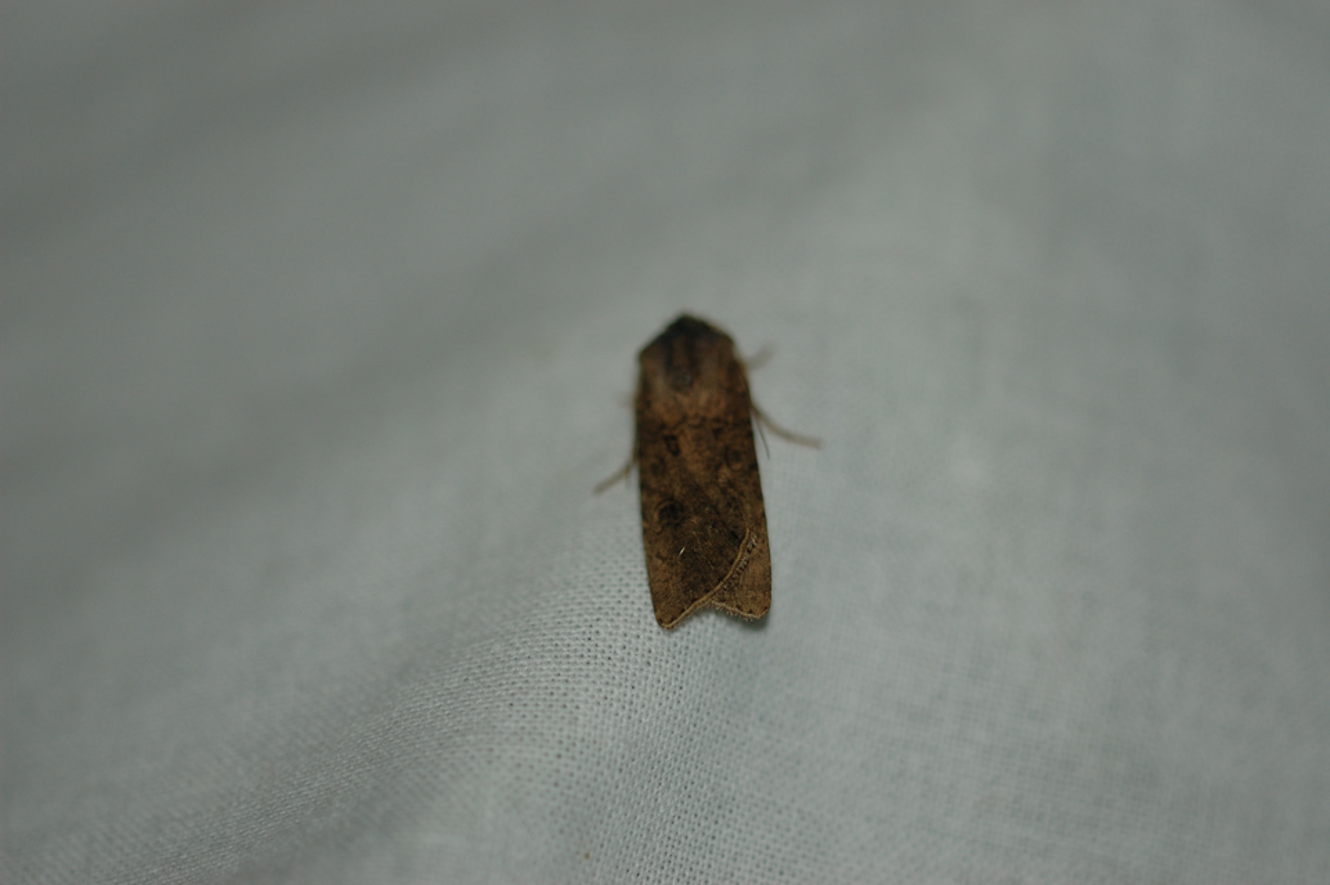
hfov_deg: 13.0
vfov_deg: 8.7
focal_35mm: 158
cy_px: 442
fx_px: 5815
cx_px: 665
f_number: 3.8
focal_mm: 105
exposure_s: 1/250
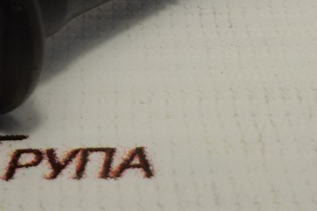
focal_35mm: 88
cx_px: 118
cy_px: -25
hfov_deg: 23.1
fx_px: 775
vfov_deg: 15.1
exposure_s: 1/100
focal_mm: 2.93
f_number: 2.4
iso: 50
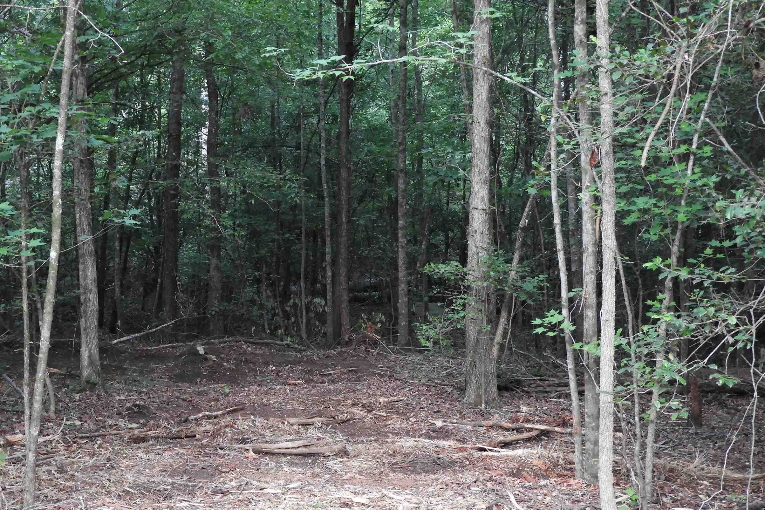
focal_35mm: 73
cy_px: 289
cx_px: 331
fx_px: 1551
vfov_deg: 18.7
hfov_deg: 27.7
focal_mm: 9.9
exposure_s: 1/30
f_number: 4
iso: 320
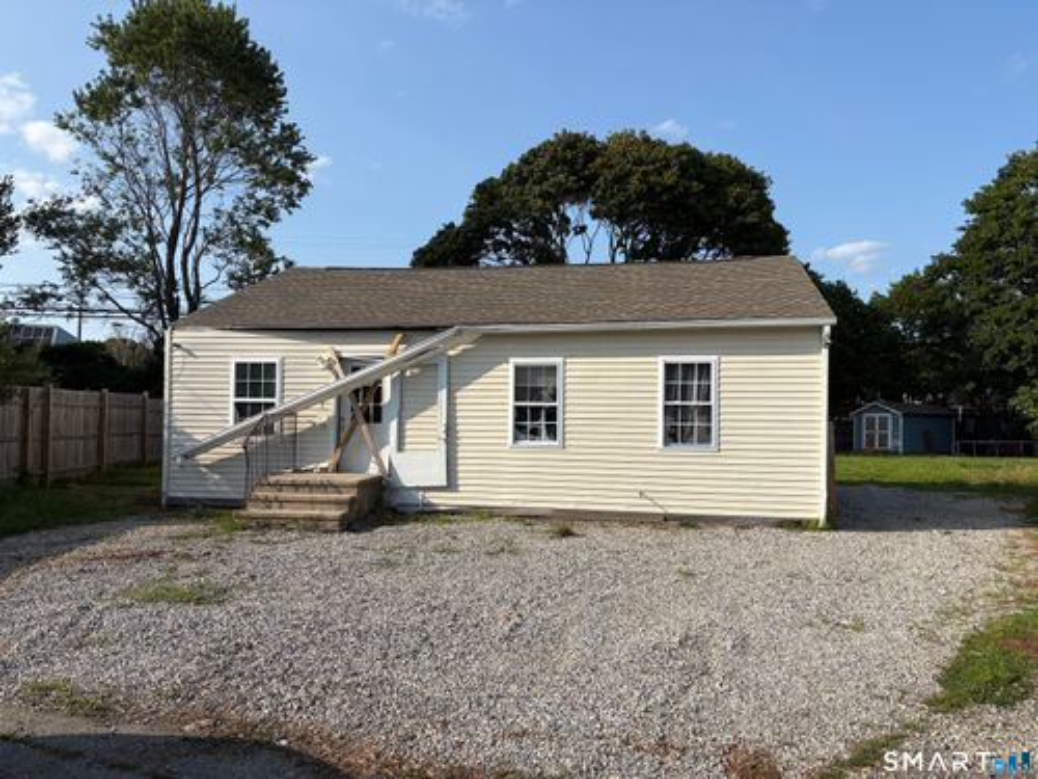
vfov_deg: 53.1
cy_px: 390
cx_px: 519
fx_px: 780
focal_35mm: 26
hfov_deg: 67.3
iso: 50
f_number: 1.6
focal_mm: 5.96
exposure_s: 1/3623
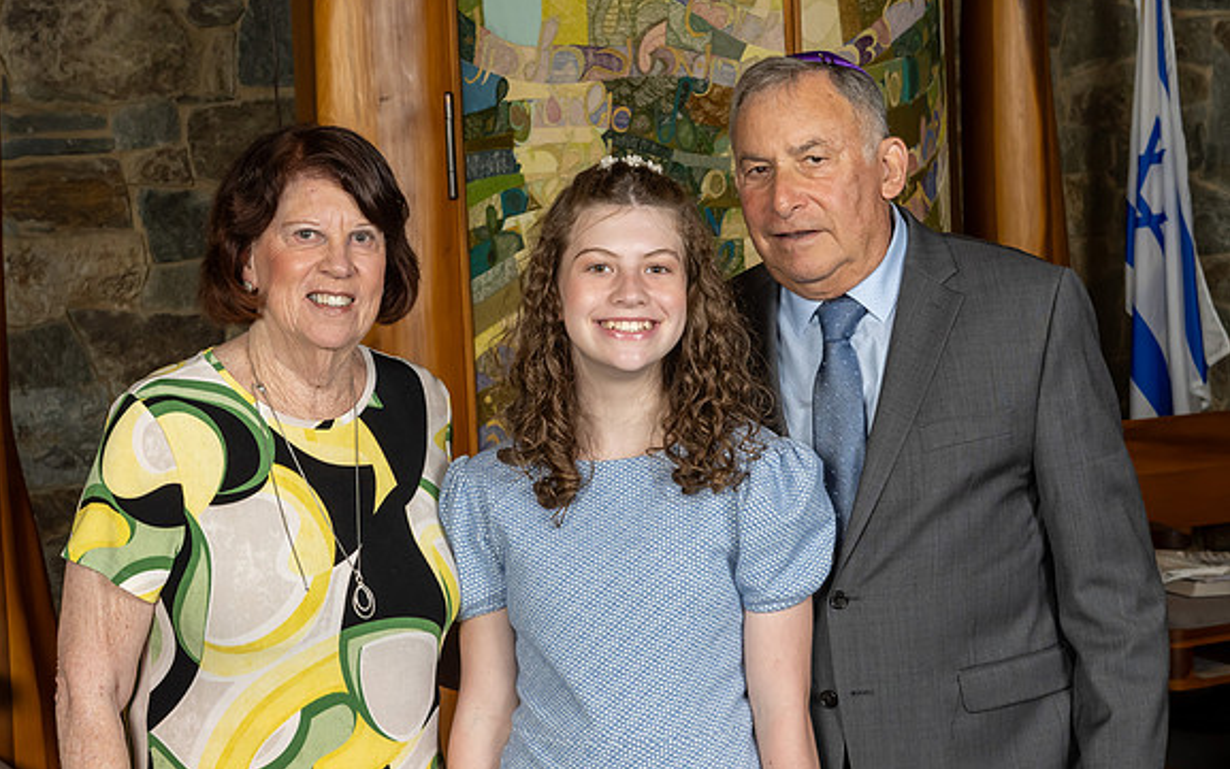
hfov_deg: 26.8
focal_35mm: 77
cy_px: 392
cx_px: 610
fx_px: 2582
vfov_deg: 17.0
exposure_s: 1/200
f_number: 8
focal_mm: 45
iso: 640
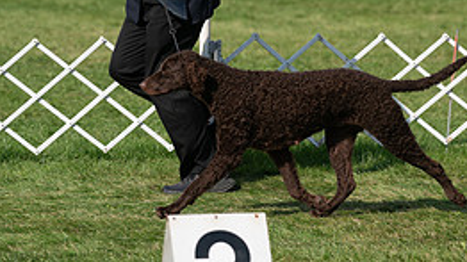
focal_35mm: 302
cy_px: -27
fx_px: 3737
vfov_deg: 4.0
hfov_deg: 7.1
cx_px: 267
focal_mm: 130
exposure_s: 1/1250
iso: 100
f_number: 4
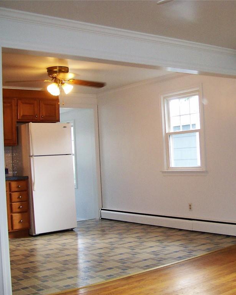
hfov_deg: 31.6
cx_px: 172
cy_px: 148
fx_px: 411
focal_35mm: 47
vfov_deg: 39.6
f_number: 2.7
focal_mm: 6
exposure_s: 1/68.7
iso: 140
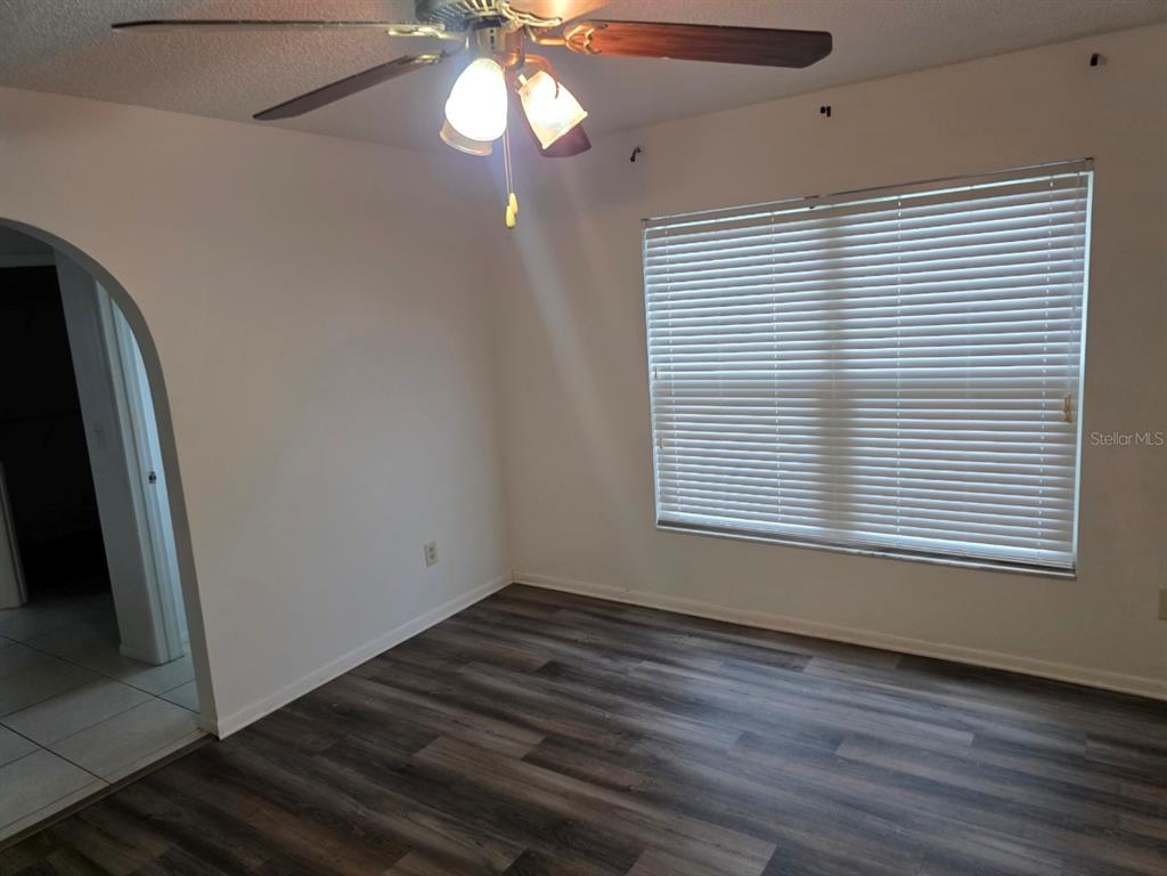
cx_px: 584
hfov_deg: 73.9
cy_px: 438
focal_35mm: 23
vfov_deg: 58.9
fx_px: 775
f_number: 1.7
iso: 400
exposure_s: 1/120
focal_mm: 6.3
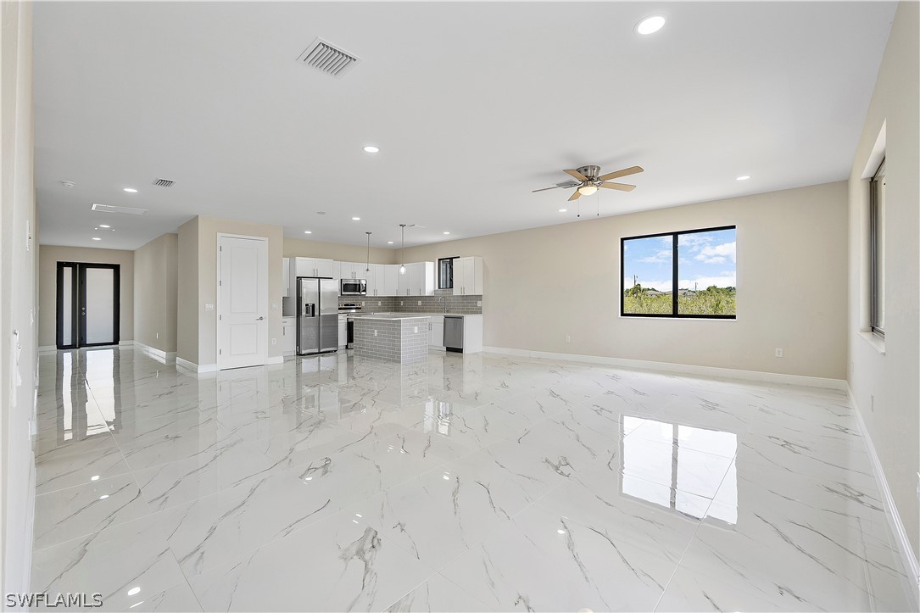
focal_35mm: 15
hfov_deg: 100.4
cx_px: 460
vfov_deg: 77.3
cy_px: 306
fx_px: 383
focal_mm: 10
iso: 100
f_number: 4
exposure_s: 1/100
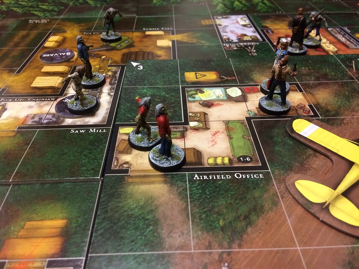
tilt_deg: -38.3
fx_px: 301
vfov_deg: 48.2
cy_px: 134
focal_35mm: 29
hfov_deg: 61.7
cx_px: 180
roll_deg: -1.3
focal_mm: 4.15
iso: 200
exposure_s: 1/33
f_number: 2.2
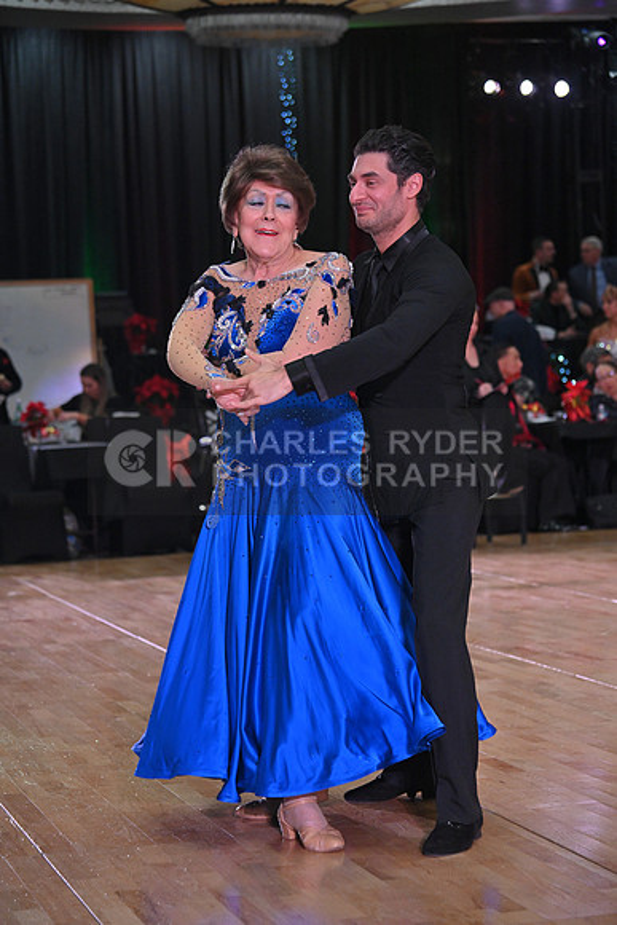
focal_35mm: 92
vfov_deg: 22.1
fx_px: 2364
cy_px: 462
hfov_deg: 14.9
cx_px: 308
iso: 2500
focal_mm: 92
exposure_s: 1/400
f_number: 5
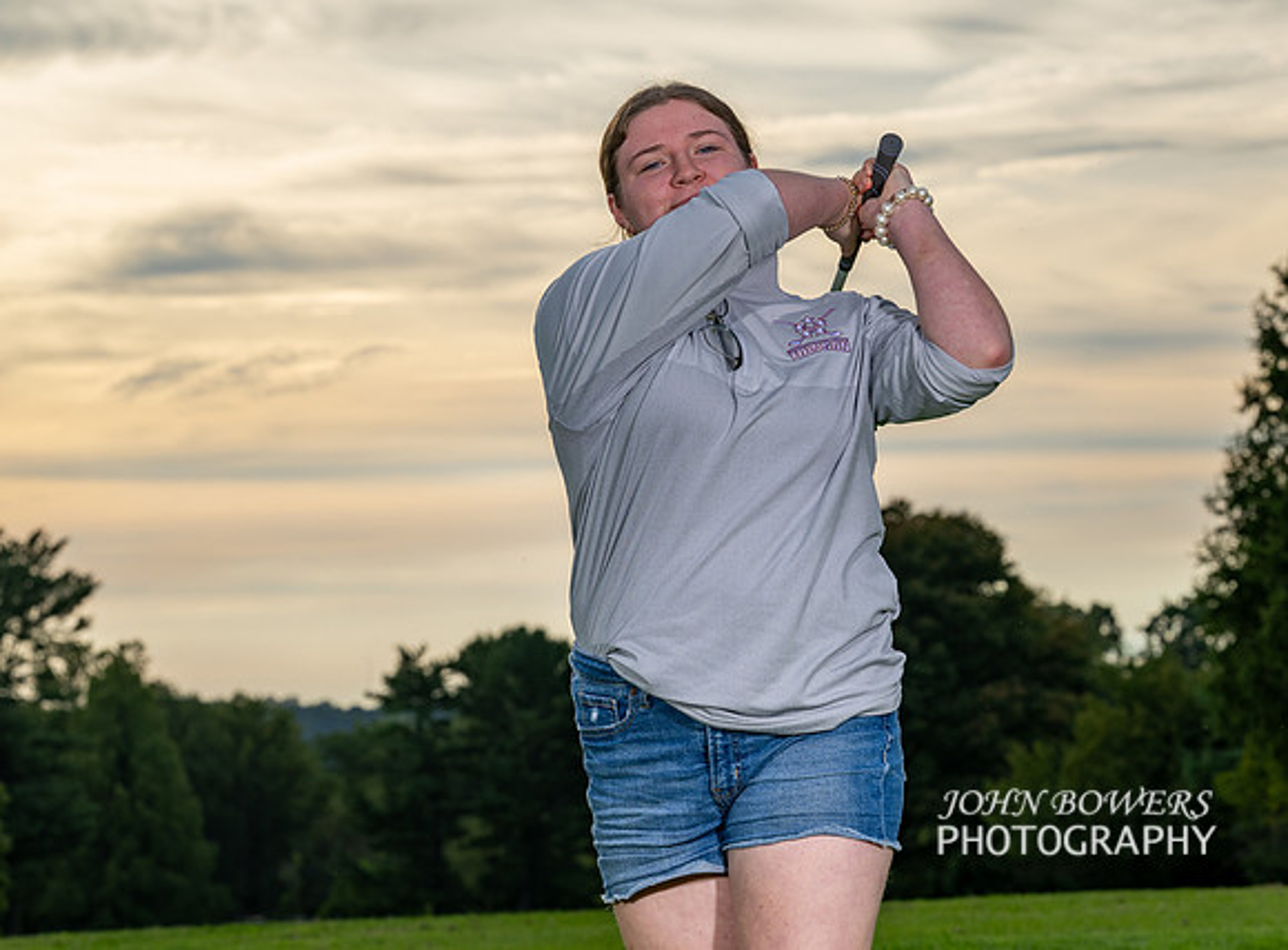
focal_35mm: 137
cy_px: 485
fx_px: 5057
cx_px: 708
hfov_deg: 14.5
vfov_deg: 10.7
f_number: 6.3
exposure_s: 1/320
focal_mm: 79
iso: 80
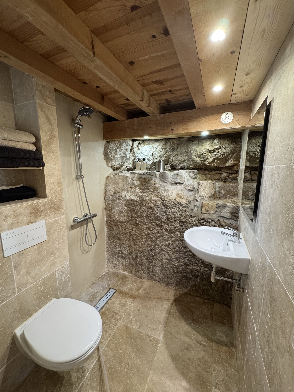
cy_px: 196
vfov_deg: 102.1
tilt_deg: -10.1
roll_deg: -0.2
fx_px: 159
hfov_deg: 85.7
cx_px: 147
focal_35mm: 14
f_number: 2.2
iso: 320
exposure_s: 1/50
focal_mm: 2.22
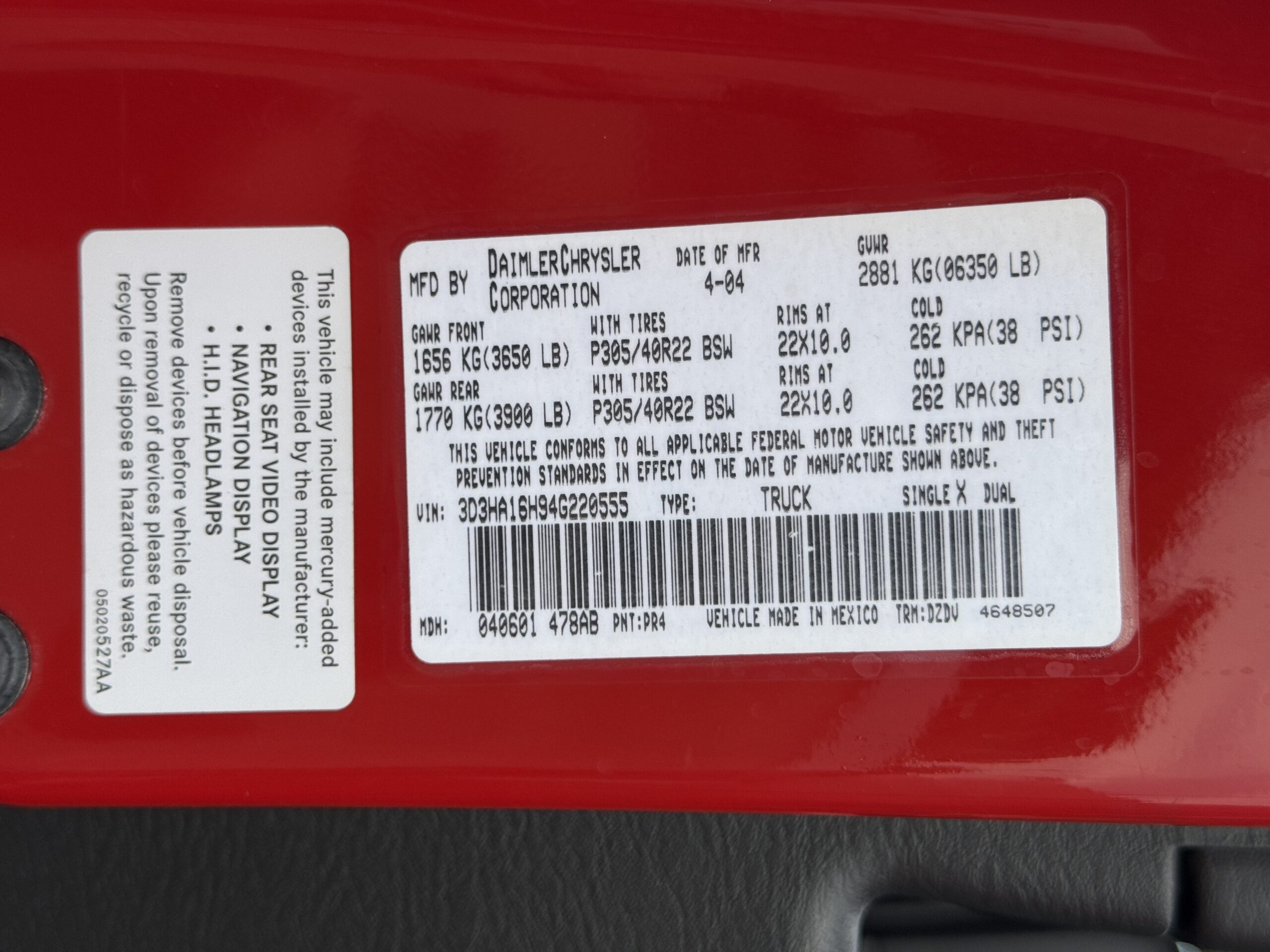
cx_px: 635
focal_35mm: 48
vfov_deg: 30.3
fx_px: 1761
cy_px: 476
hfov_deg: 39.7
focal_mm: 6.76
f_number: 1.78
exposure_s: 1/3704
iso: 64
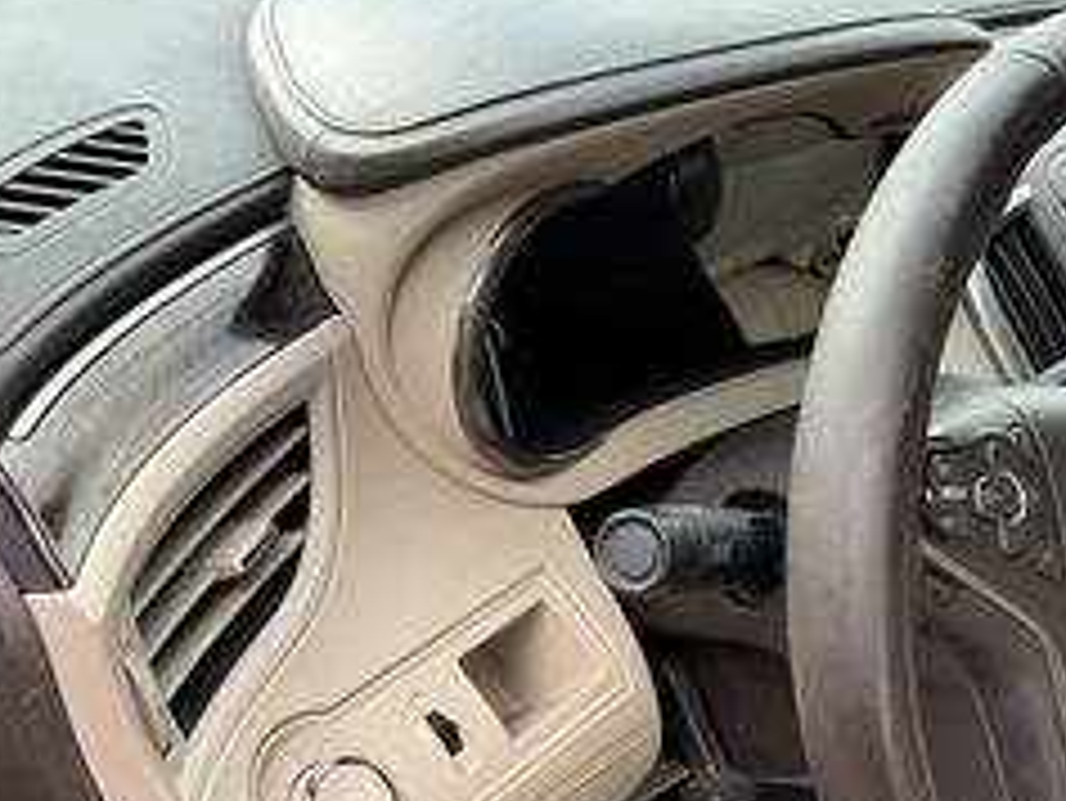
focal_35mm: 49
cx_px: 828
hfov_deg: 37.7
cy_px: 572
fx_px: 1510
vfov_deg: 29.4
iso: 25
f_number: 1.8
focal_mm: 3
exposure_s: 1/122
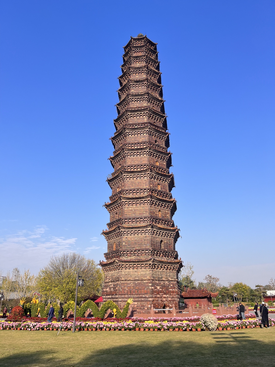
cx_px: 138
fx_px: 275
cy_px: 184
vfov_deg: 67.3
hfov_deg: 53.1
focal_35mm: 26
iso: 50
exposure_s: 1/1477
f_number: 1.6
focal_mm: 5.1
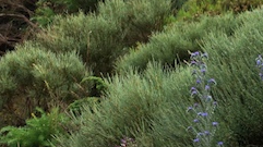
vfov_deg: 3.3
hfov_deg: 5.8
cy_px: 59
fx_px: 2558
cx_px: -186
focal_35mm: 367
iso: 400
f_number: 5.6
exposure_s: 1/800
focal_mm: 55
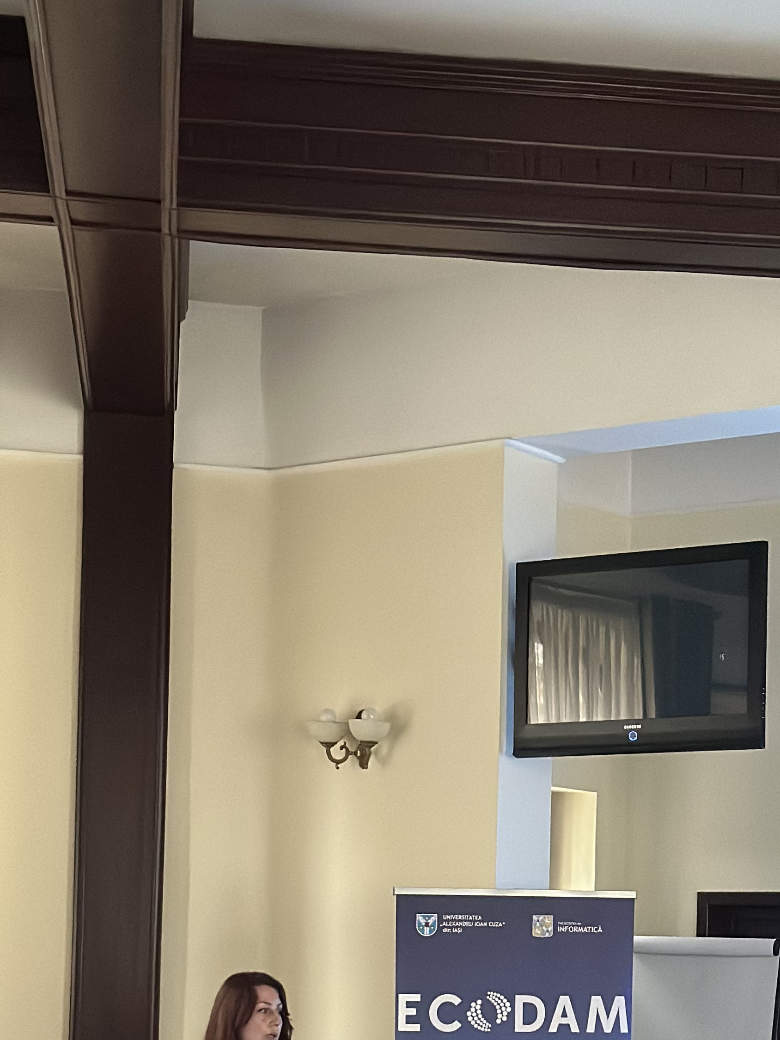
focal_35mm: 86
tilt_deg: +3.1
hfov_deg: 17.0
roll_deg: -2.2
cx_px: 674
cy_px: 886
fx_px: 2583
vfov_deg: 22.3
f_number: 1.78
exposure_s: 1/40
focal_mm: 6.86
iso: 640
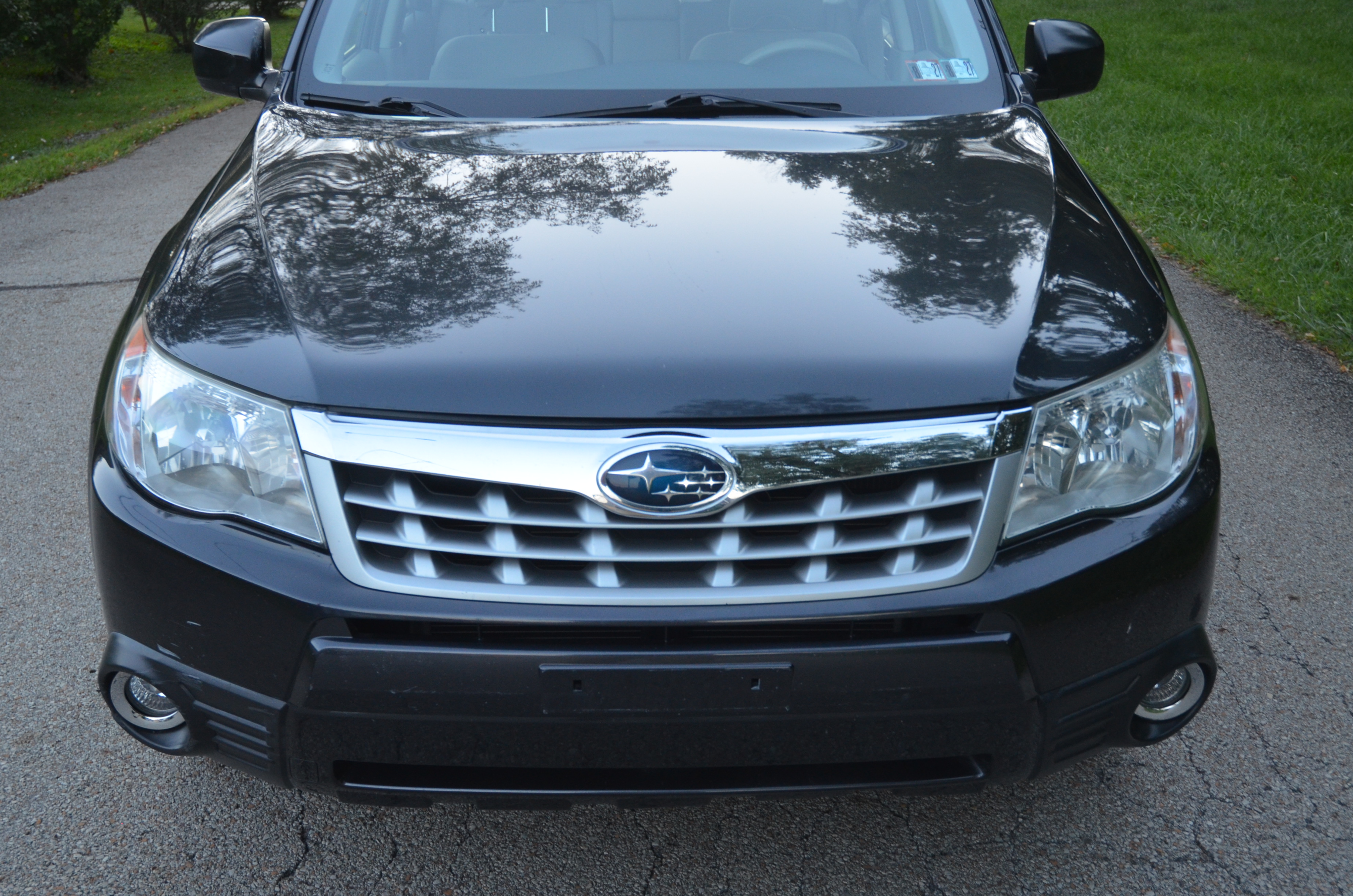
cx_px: 676
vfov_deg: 35.3
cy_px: 448
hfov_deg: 51.4
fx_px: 1406
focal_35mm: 38
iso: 800
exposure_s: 1/60
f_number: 4
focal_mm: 25
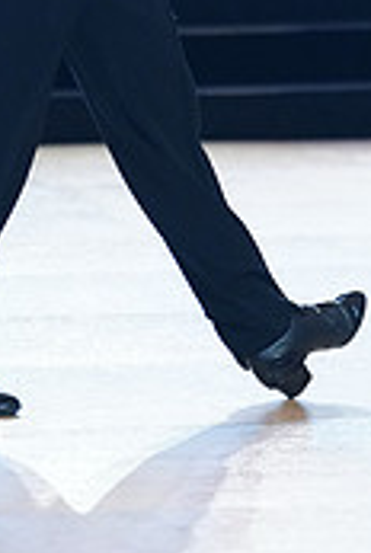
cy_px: -182
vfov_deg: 6.1
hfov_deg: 4.1
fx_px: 5158
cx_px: -88
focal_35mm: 335
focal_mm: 100
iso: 2000
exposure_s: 1/400
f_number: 2.8
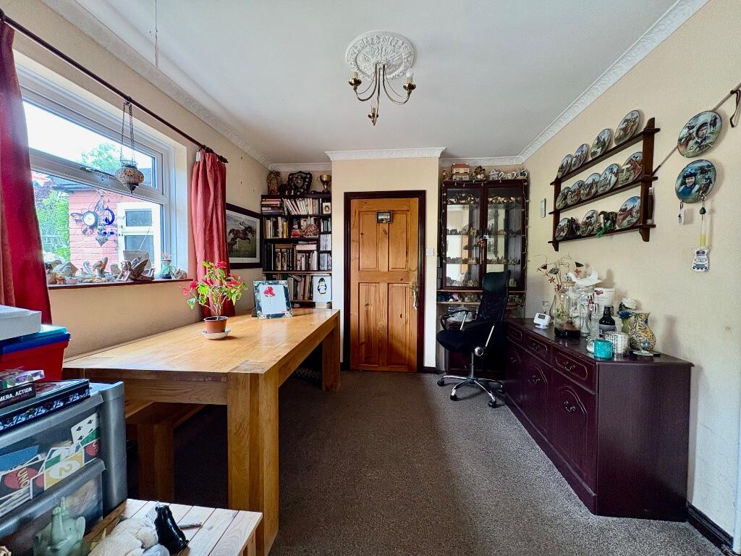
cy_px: 278
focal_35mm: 14
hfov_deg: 102.1
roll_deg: -0.2
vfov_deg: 85.7
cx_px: 370
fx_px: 300
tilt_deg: -1.2
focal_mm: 2.22
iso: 250
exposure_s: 1/85
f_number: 2.2
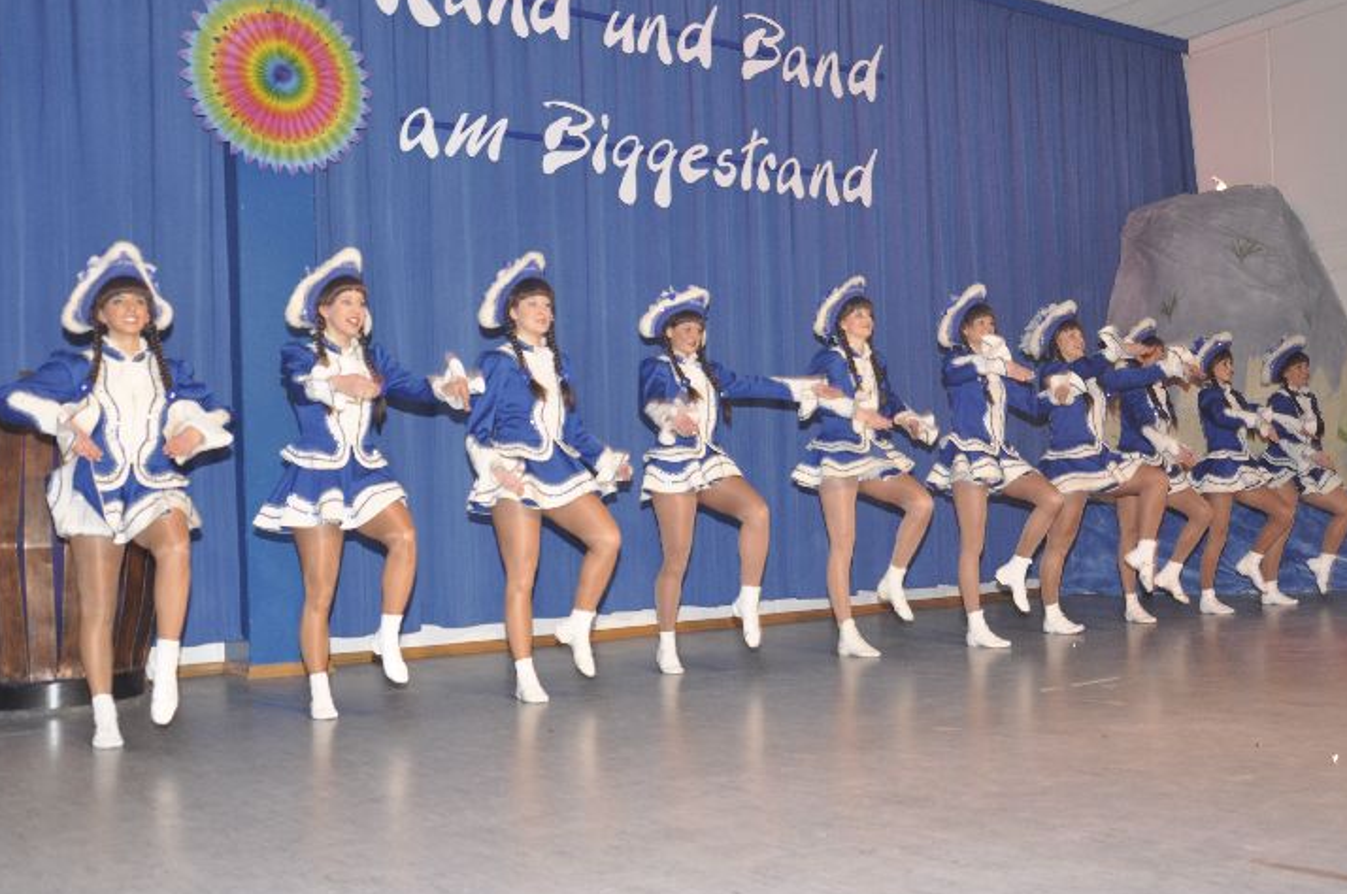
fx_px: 1383
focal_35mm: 37
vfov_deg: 35.8
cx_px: 706
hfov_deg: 51.9
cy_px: 454
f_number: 5
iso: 400
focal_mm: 22
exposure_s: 1/60
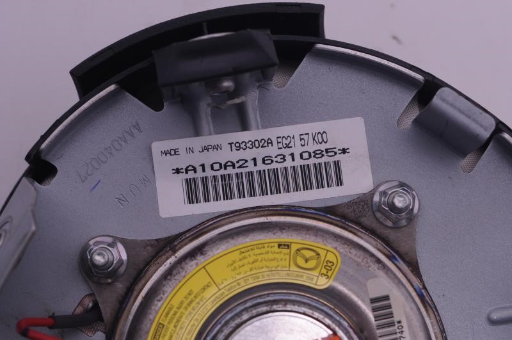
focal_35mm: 105
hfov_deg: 19.5
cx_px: 256
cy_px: 170
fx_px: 1491
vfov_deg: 13.0
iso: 400
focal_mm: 70
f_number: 8
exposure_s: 1/250
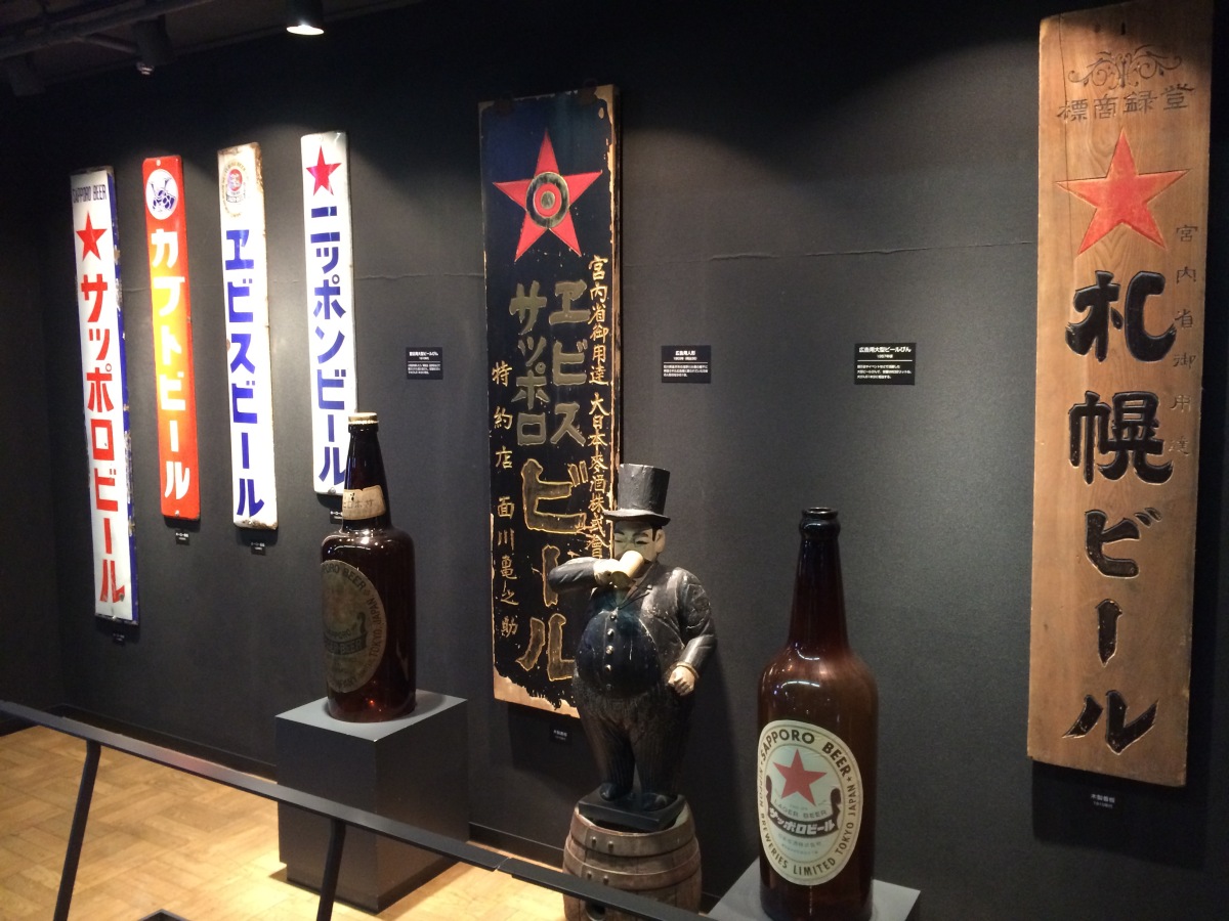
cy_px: 460
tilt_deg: -6.6
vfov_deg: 48.2
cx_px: 614
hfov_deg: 61.7
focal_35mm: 29
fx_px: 1030
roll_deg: +0.8
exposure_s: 1/24
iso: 320
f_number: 2.2
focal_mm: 4.15
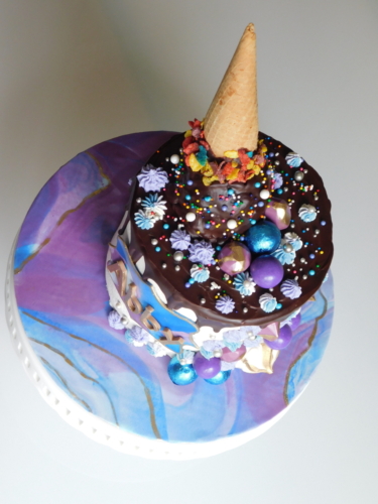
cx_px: 189
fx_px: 743
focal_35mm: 51
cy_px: 252
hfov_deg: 28.6
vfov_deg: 37.5
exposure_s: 1/30
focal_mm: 9
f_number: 3.8
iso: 180
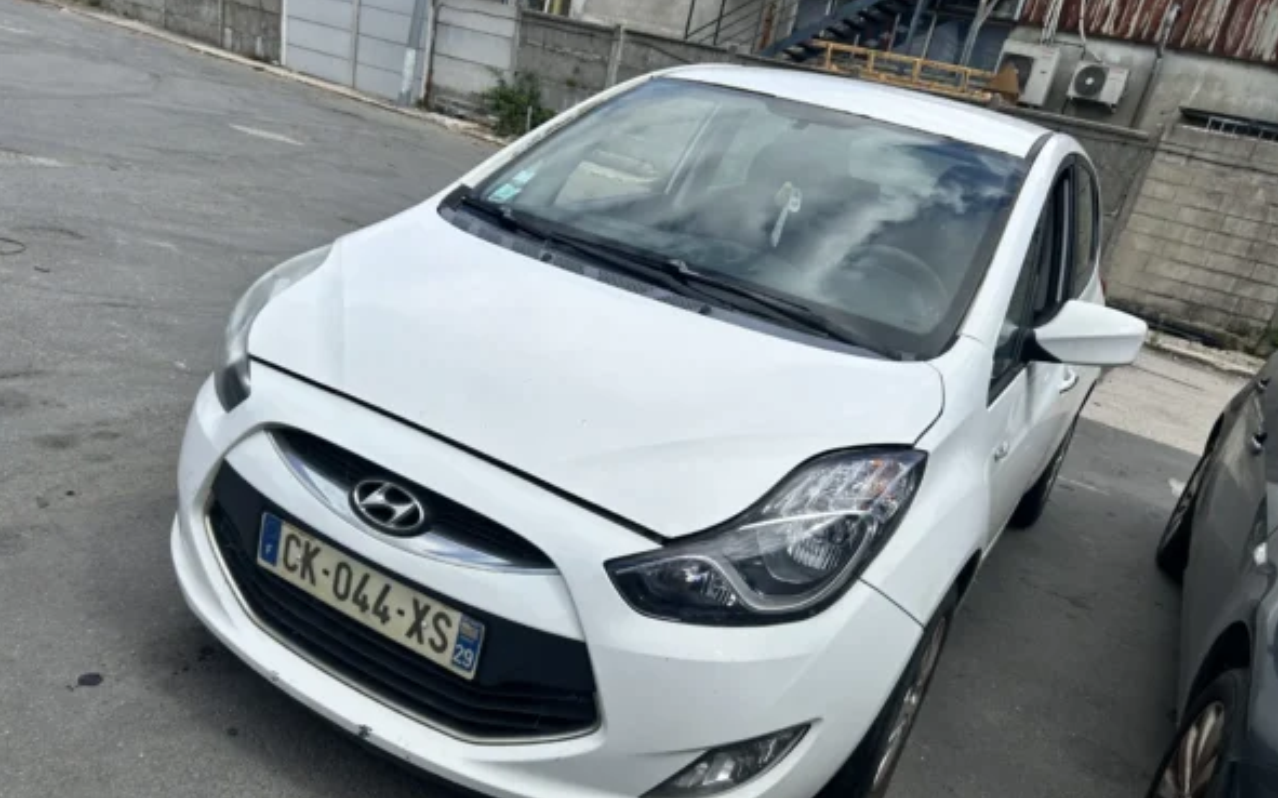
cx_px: 644
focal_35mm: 28
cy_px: 474
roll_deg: -13.2
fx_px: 975
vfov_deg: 44.3
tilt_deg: -19.9
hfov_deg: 66.5
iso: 50
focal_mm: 5.7
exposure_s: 1/5319
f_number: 1.5
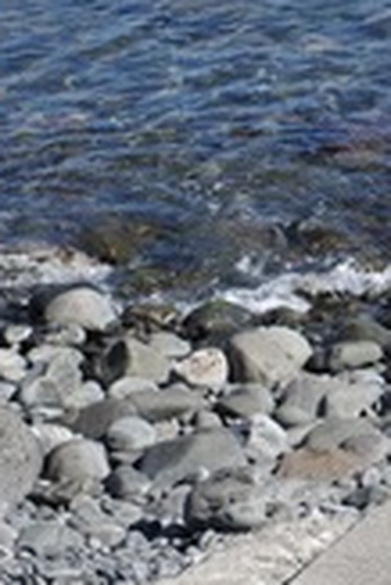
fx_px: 3024
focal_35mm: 186
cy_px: 301
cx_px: 804
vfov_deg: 11.0
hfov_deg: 7.1
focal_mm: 18.3
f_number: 5.6
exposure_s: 1/500
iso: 100
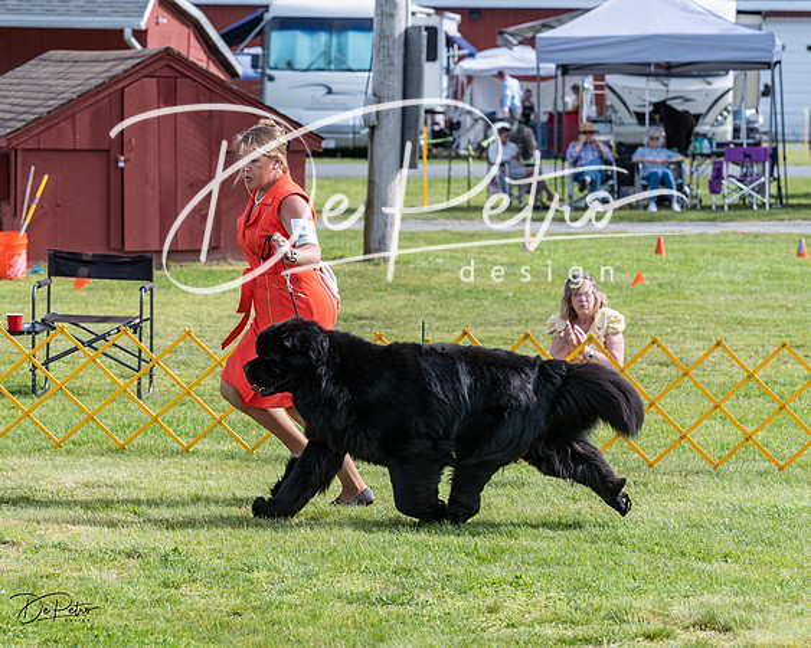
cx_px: 343
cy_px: 282
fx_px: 3631
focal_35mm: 151
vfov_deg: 10.2
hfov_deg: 12.7
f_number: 5.6
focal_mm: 119
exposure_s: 1/1250
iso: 400
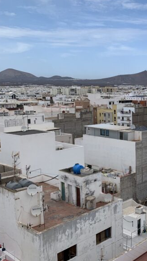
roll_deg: +1.1
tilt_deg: -6.8
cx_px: 176
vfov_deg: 49.4
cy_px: 126
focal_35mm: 41
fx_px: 284
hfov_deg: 25.9
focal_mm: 4.25
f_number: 1.8
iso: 25
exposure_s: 1/2257
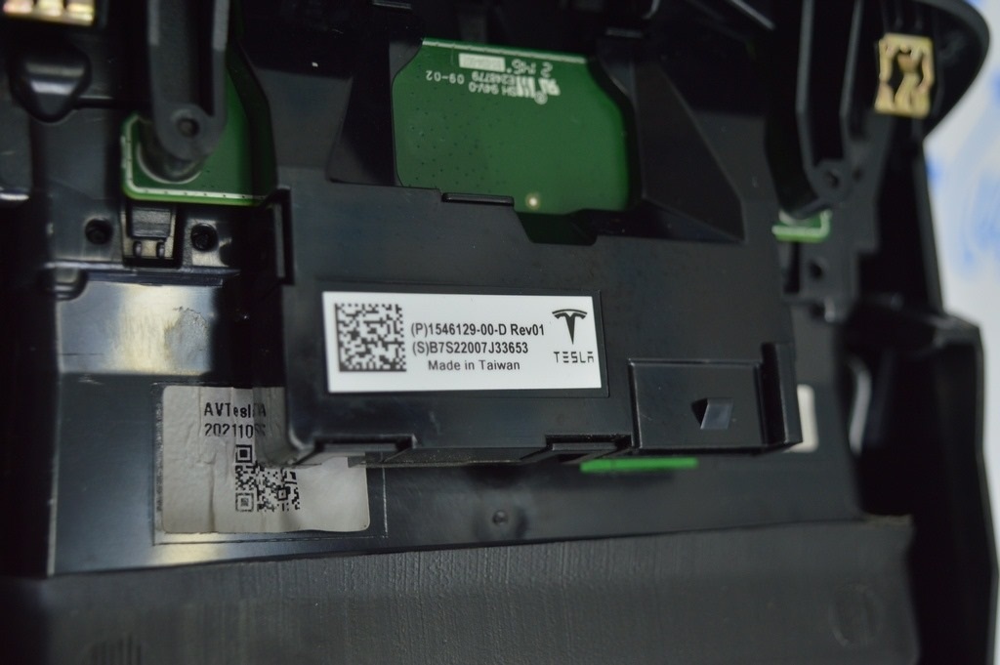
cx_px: 500
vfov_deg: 25.0
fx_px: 1499
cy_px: 332
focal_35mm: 54
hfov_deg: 36.9
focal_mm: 36
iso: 400
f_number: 4.8
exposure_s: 1/50
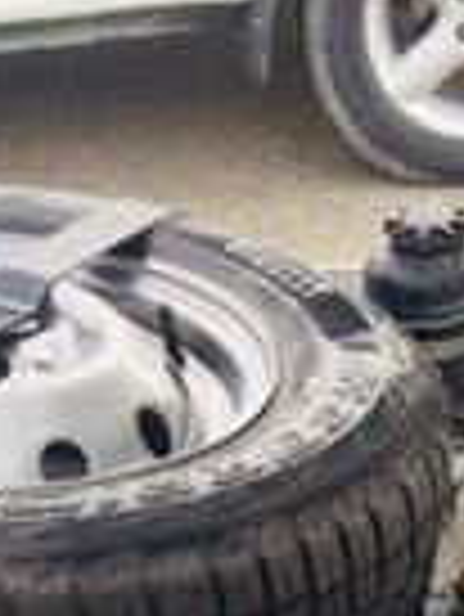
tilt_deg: -45.1
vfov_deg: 16.4
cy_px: 1025
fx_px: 1874
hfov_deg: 13.8
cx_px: -54
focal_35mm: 105
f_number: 2.2
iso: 32
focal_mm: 4.15
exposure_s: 1/377
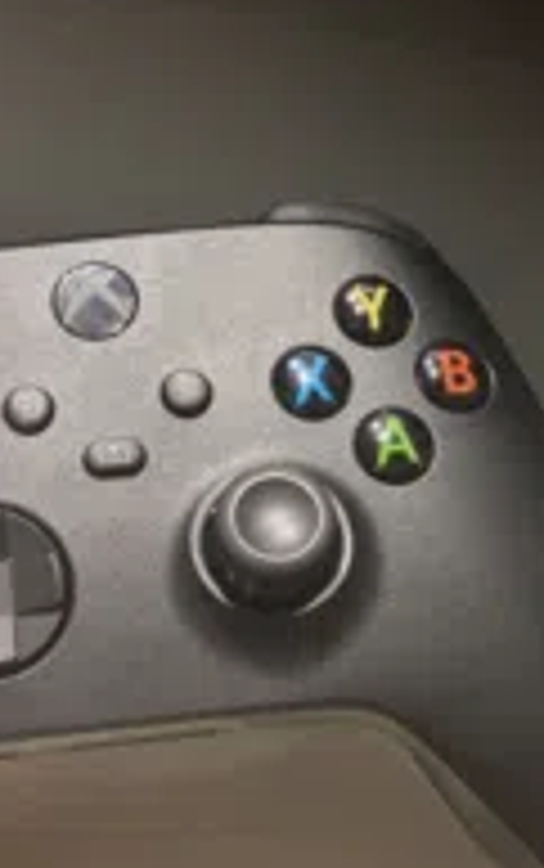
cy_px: 589
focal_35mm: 114
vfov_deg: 18.2
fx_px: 2698
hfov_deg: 11.5
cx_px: 153
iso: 200
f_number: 2
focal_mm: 6
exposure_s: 1/40
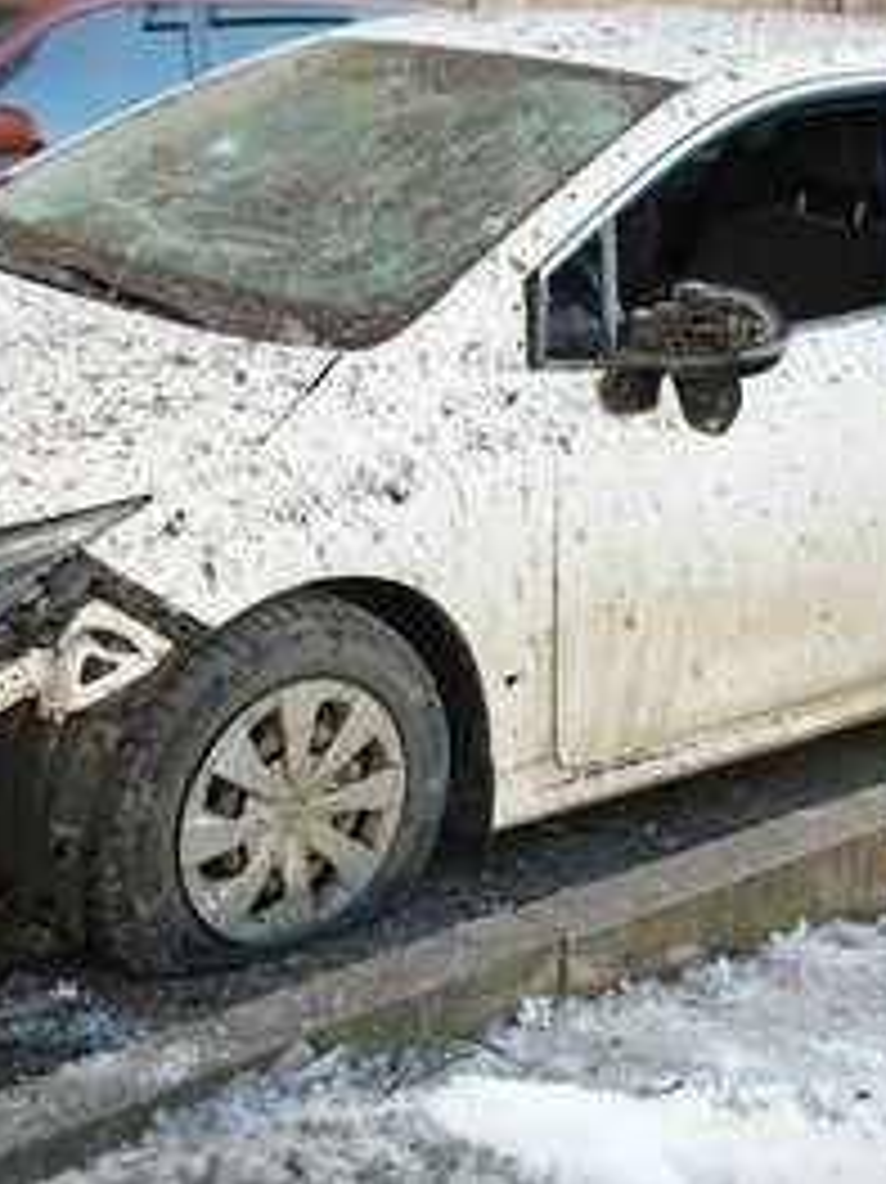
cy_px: 587
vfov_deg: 32.2
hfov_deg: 24.3
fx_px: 2049
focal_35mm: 60
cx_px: 337
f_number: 2.8
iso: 500
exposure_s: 1/200
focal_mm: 41
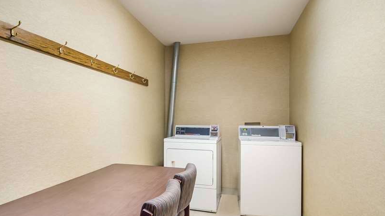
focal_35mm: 24
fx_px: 245
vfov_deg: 47.5
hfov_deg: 75.4
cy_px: 124
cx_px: 152
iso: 400
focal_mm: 12
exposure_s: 1.3
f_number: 8
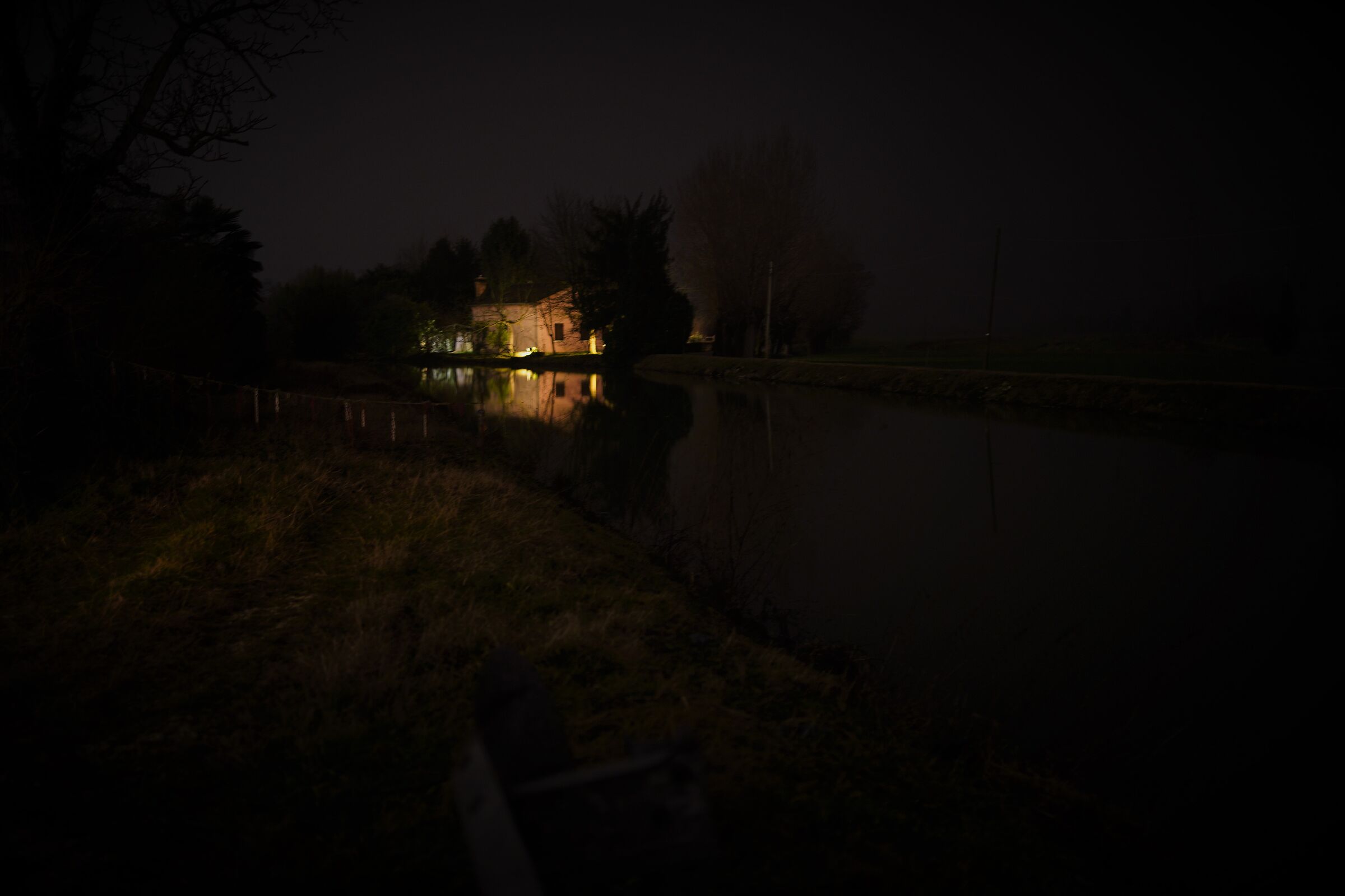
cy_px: 448
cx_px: 672
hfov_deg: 54.4
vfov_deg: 37.9
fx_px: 1308
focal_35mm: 35
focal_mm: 35
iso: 400
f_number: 1.4
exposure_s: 1/1.25
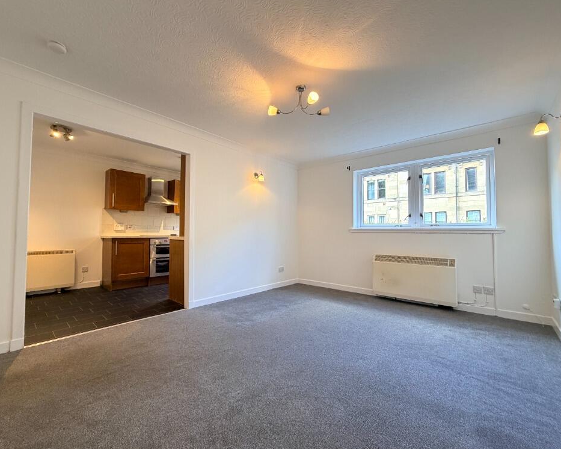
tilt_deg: +3.2
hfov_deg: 96.7
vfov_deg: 84.0
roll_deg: +0.3
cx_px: 266
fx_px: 249
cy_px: 225
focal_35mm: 15
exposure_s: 1/50
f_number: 2.2
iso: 250
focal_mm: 2.22
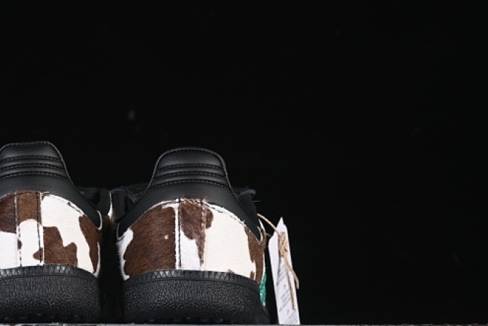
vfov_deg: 11.3
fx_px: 1640
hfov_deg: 16.8
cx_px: 125
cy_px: 161
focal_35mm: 121
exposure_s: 1/60
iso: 160
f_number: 6.3
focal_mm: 50
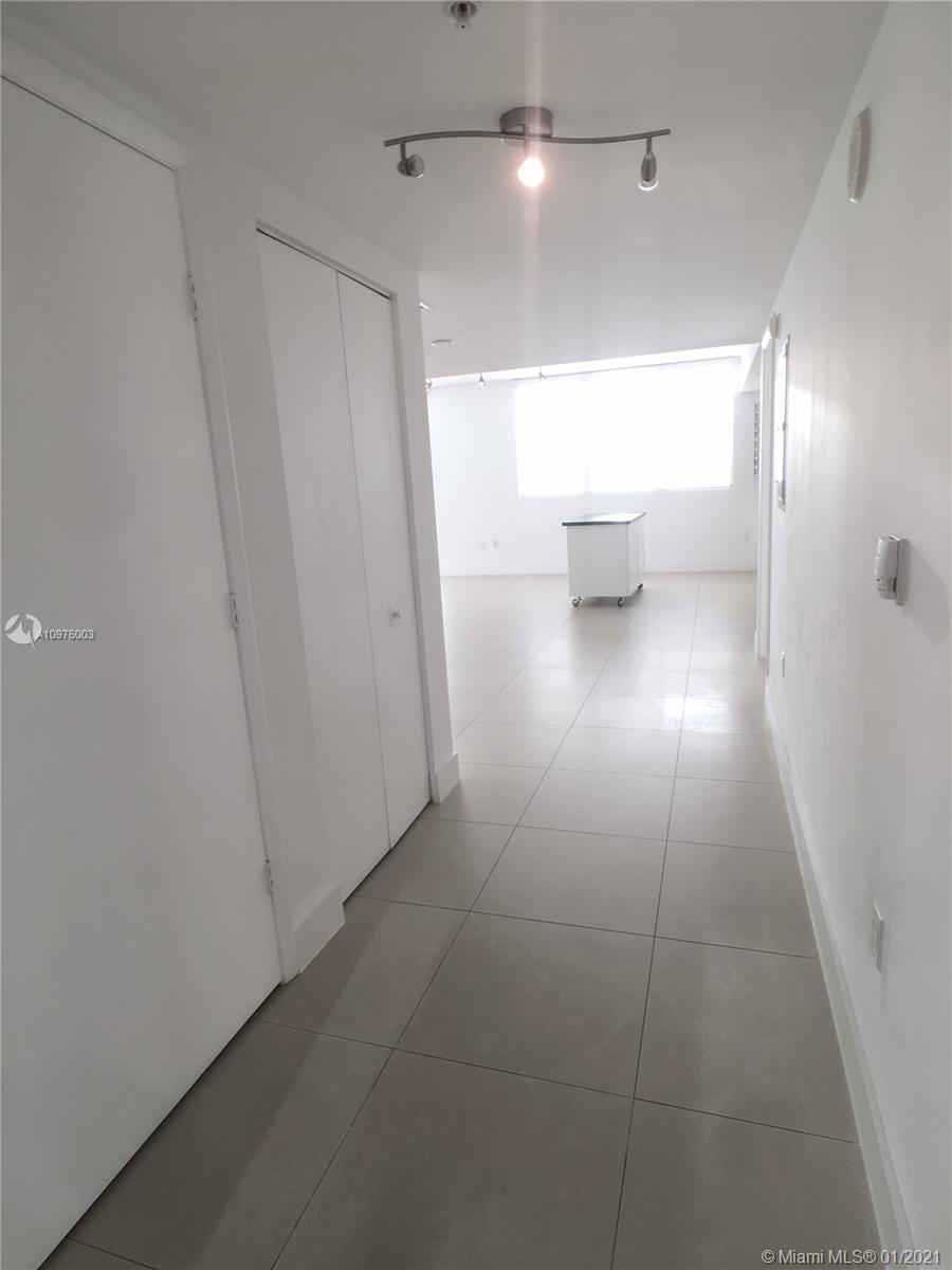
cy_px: 635
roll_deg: +3.0
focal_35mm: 29
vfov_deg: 61.7
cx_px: 476
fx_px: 1063
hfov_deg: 48.2
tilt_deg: -11.1
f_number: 2.2
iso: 25
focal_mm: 4.15
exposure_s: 1/120
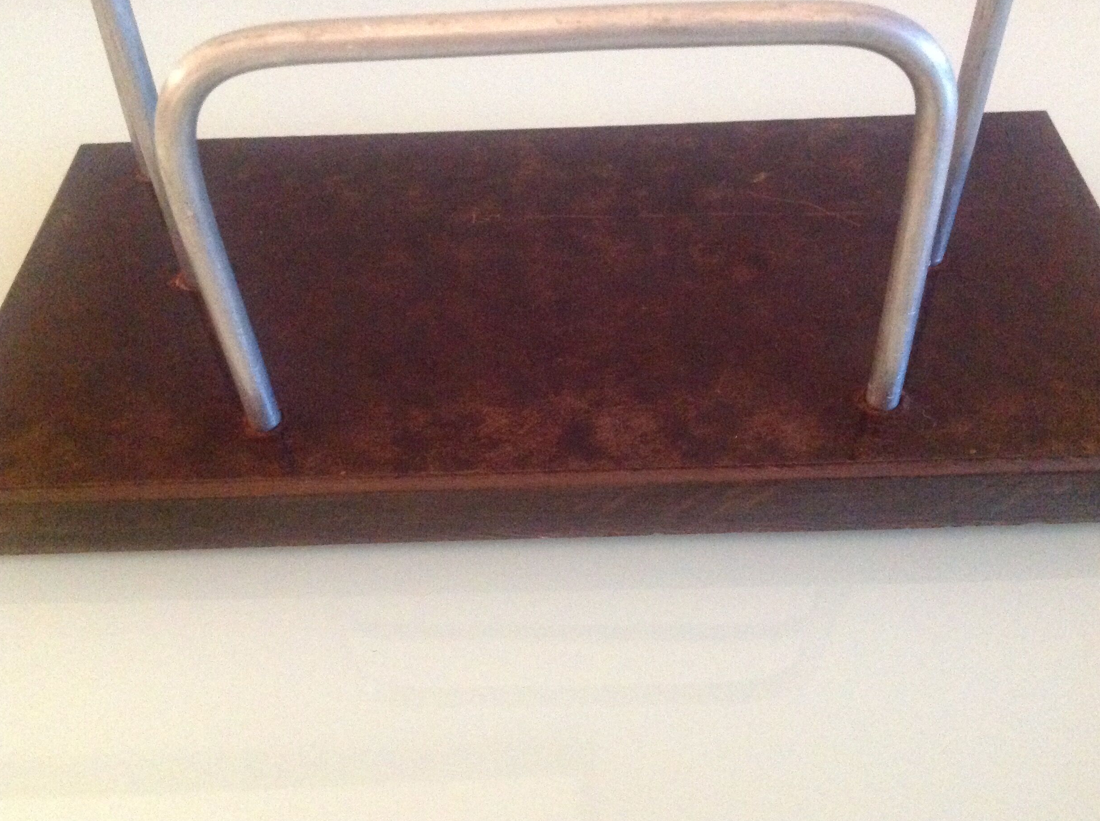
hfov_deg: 50.2
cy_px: 406
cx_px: 562
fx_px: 1174
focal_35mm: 37
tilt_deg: -46.5
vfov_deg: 38.6
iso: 800
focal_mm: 4.28
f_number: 2.4
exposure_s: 1/17
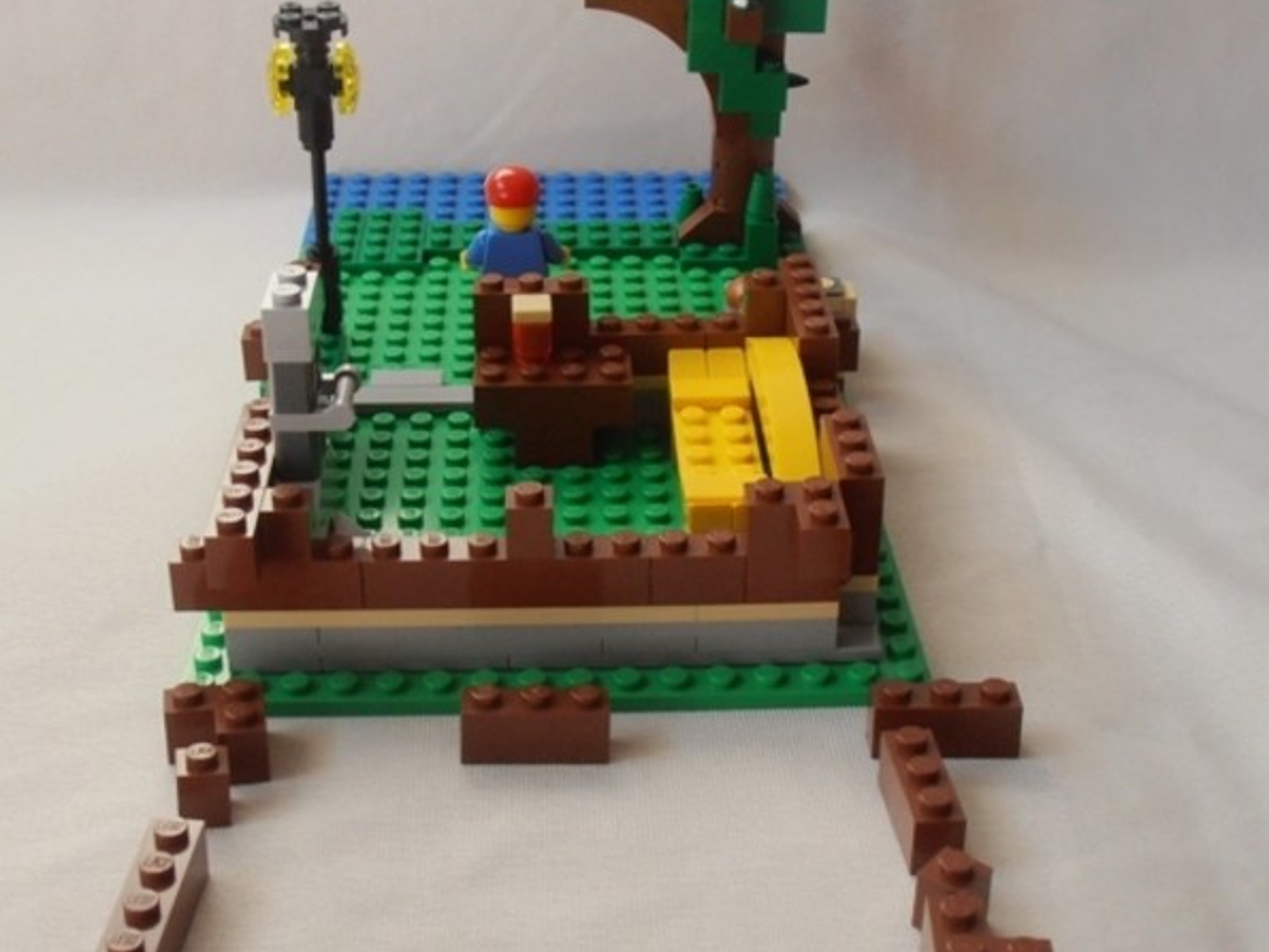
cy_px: 520
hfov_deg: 34.3
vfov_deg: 26.1
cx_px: 601
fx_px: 2053
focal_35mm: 56
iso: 80
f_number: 3.9
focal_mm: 6.61
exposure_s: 1/60
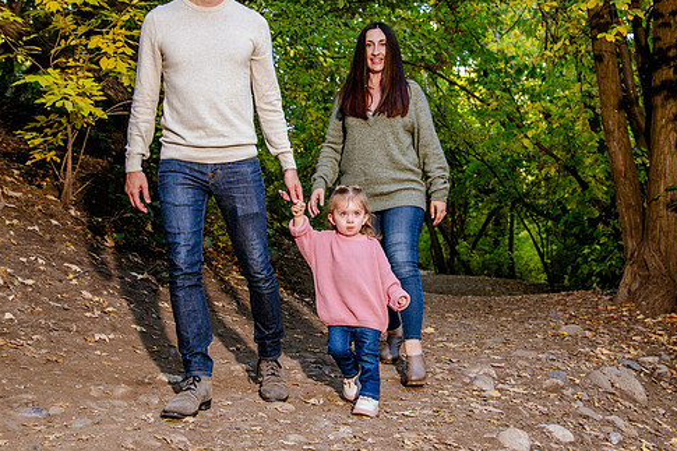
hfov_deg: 41.1
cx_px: 345
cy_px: 188
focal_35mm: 48
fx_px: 902
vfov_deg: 28.0
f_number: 5
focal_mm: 38
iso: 1000
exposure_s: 1/100
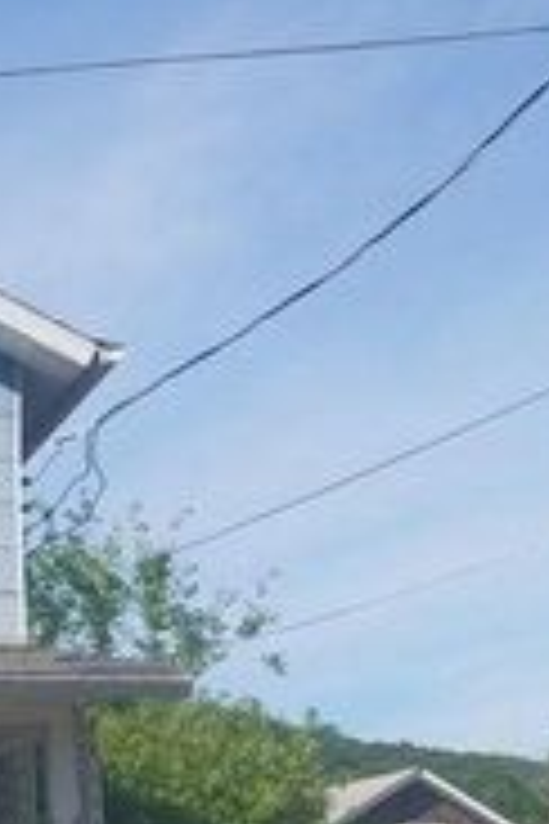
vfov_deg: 27.0
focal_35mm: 74
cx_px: -495
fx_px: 1693
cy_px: 610
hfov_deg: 15.4
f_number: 1.7
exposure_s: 1/2392
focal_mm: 4.2
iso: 50
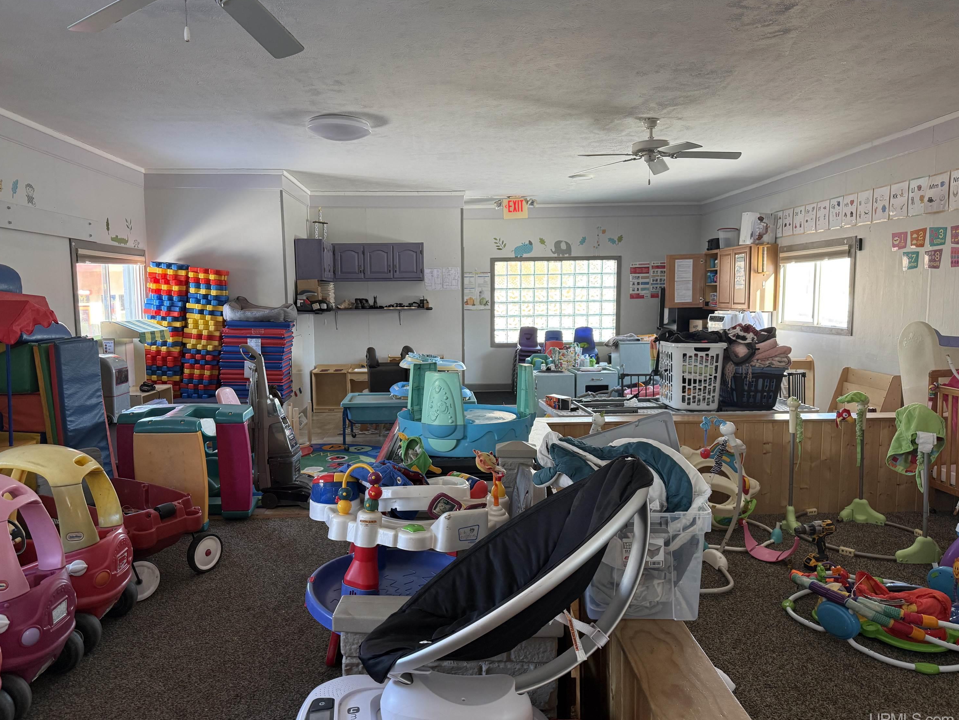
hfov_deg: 69.4
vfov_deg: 54.9
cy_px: 361
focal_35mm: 25
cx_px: 460
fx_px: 693
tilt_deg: -3.2
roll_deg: -1.1
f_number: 1.78
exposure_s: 1/121
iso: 160
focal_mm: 6.76
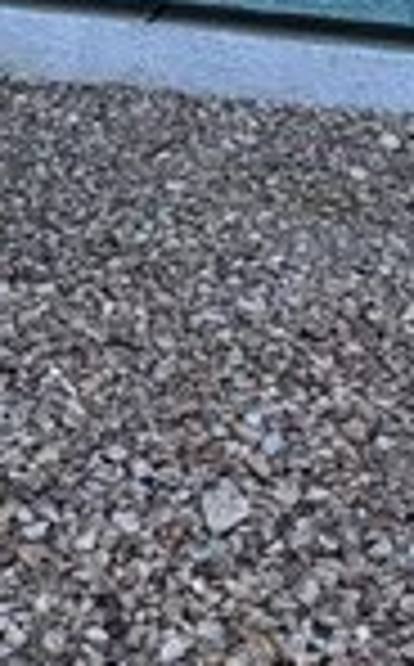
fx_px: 1867
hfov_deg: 12.4
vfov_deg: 16.6
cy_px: -554
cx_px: -81
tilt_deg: +3.6
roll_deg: -1.8
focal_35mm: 103
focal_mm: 2.22
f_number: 2.2
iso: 40
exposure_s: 1/233
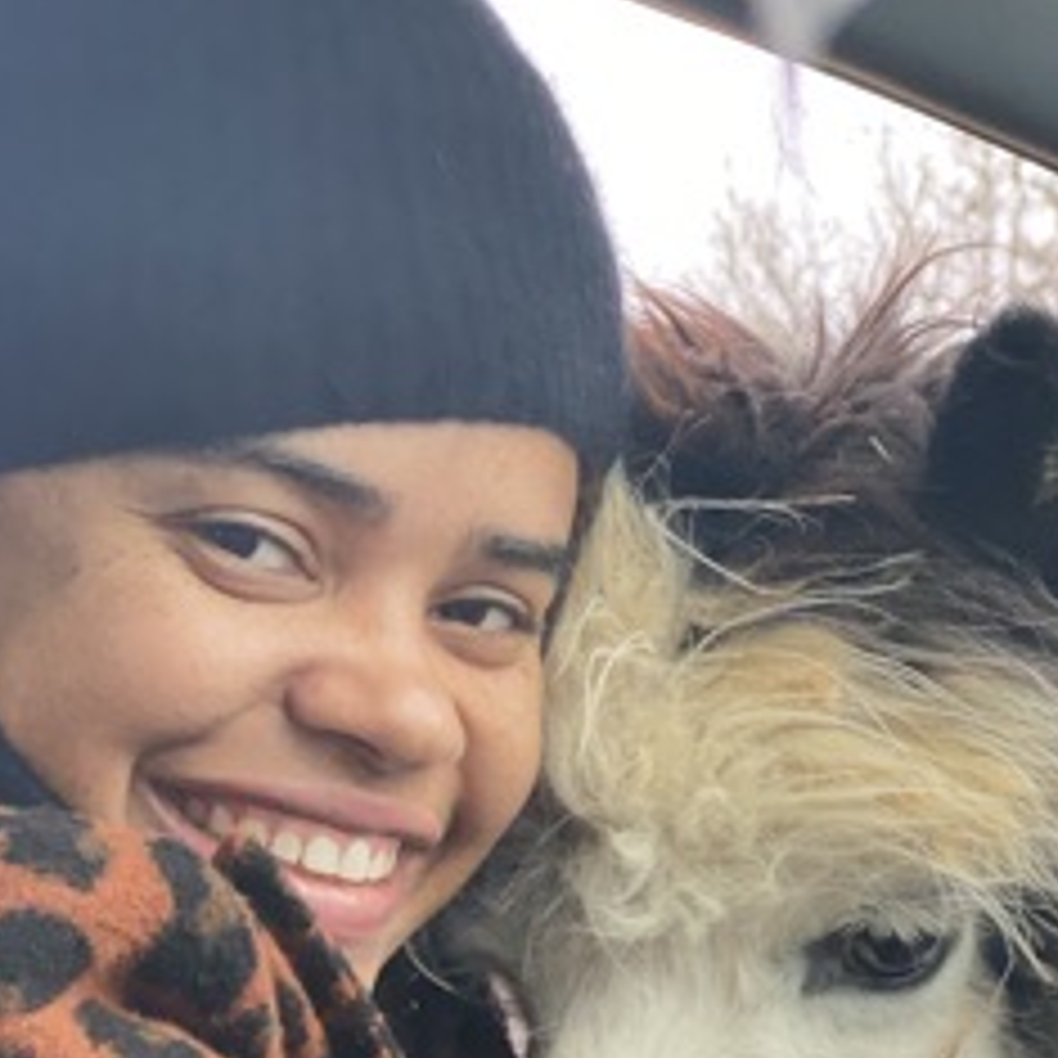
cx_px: 630
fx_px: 3250
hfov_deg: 18.5
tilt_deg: +6.0
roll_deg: -0.5
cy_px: 864
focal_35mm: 94
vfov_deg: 18.3
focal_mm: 6
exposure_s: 1/122
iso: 250
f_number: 2
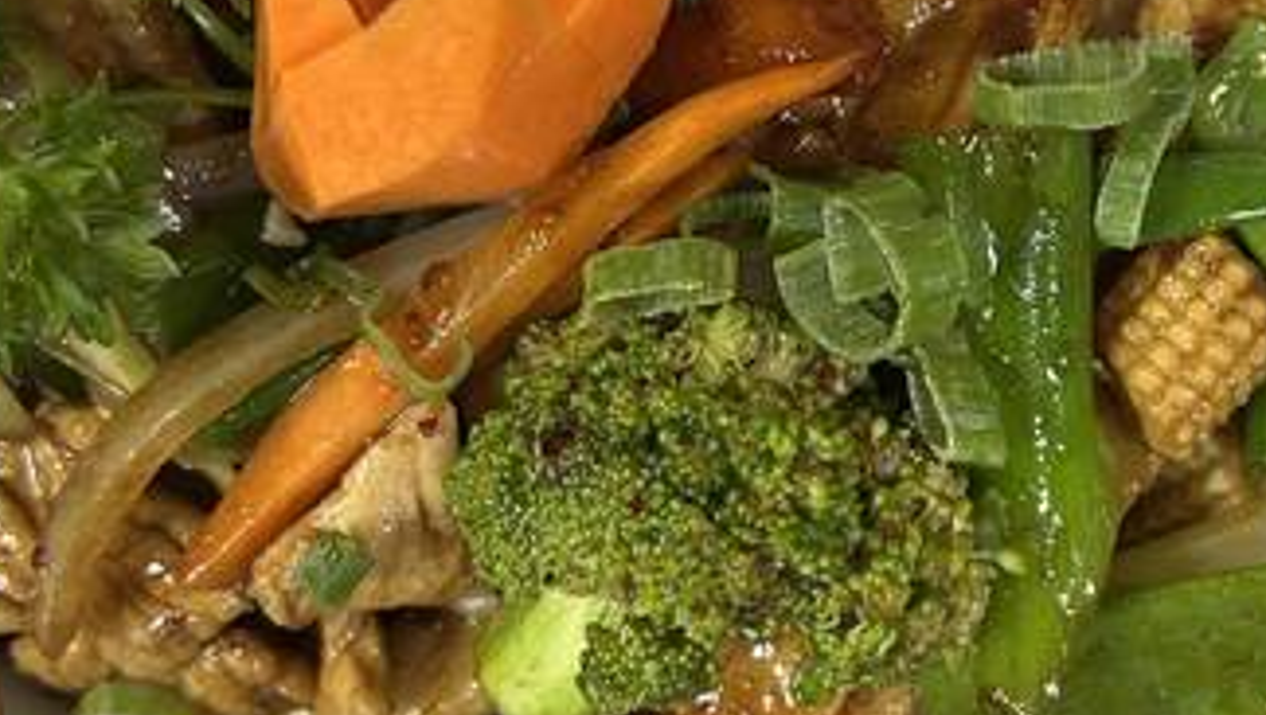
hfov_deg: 32.7
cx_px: 766
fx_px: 2151
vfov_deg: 18.8
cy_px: 244
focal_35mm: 64
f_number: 1.5
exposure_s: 1/50
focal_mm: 5.7
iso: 200
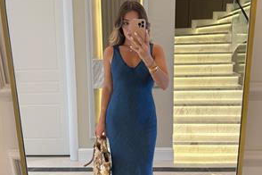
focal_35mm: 34
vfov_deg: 38.9
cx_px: 133
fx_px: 247
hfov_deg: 55.8
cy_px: 88
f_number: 1.78
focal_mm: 6.76
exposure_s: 1/100
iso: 125
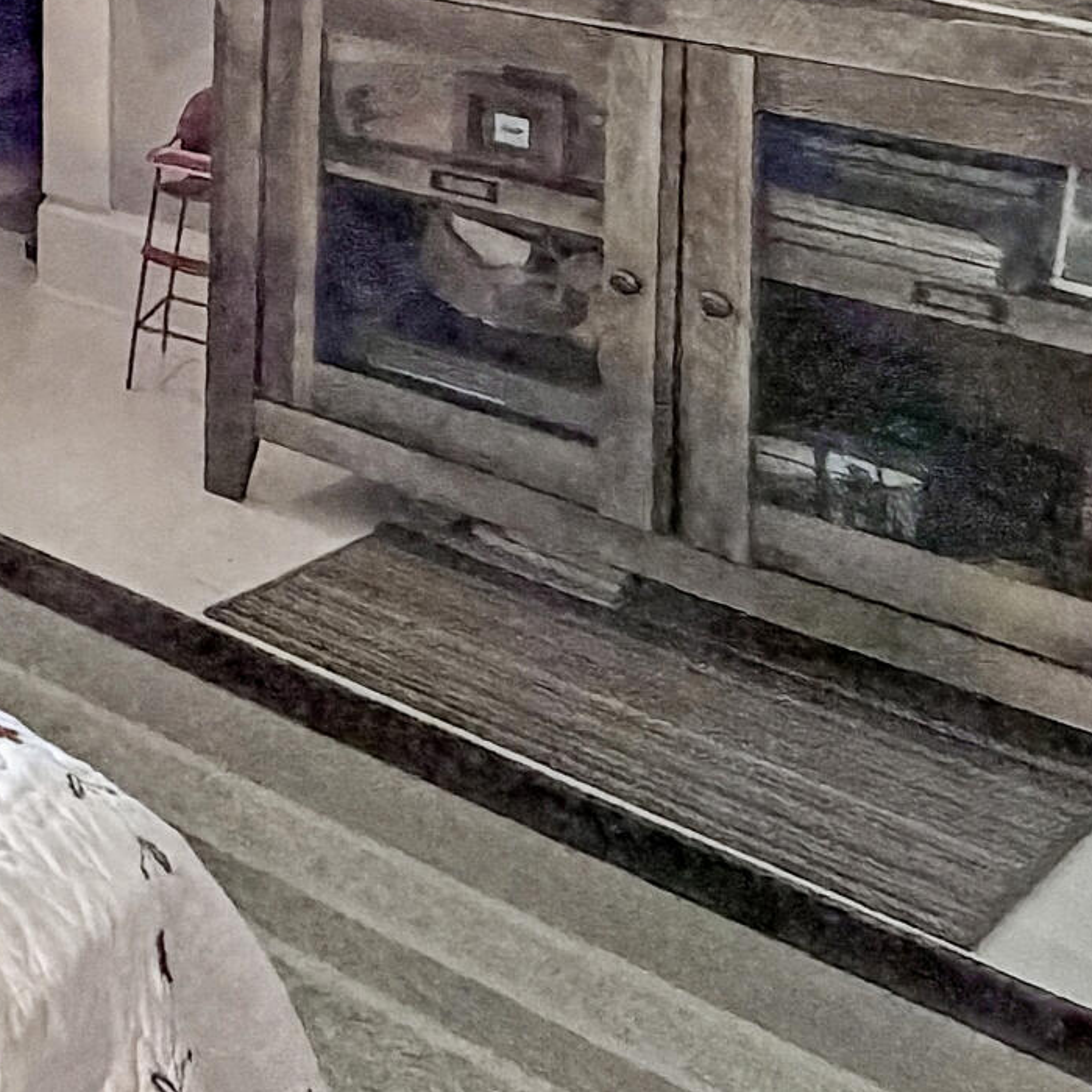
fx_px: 1892
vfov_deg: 29.5
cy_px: -66
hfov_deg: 20.9
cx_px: -914
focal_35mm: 53
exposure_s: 1/60
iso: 400
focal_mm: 2.22
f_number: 2.2
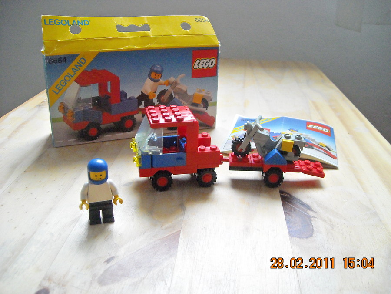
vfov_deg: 40.7
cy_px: 147
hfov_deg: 52.6
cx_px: 196
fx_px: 395
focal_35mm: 35
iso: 400
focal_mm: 5.7
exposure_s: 1/44
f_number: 2.8
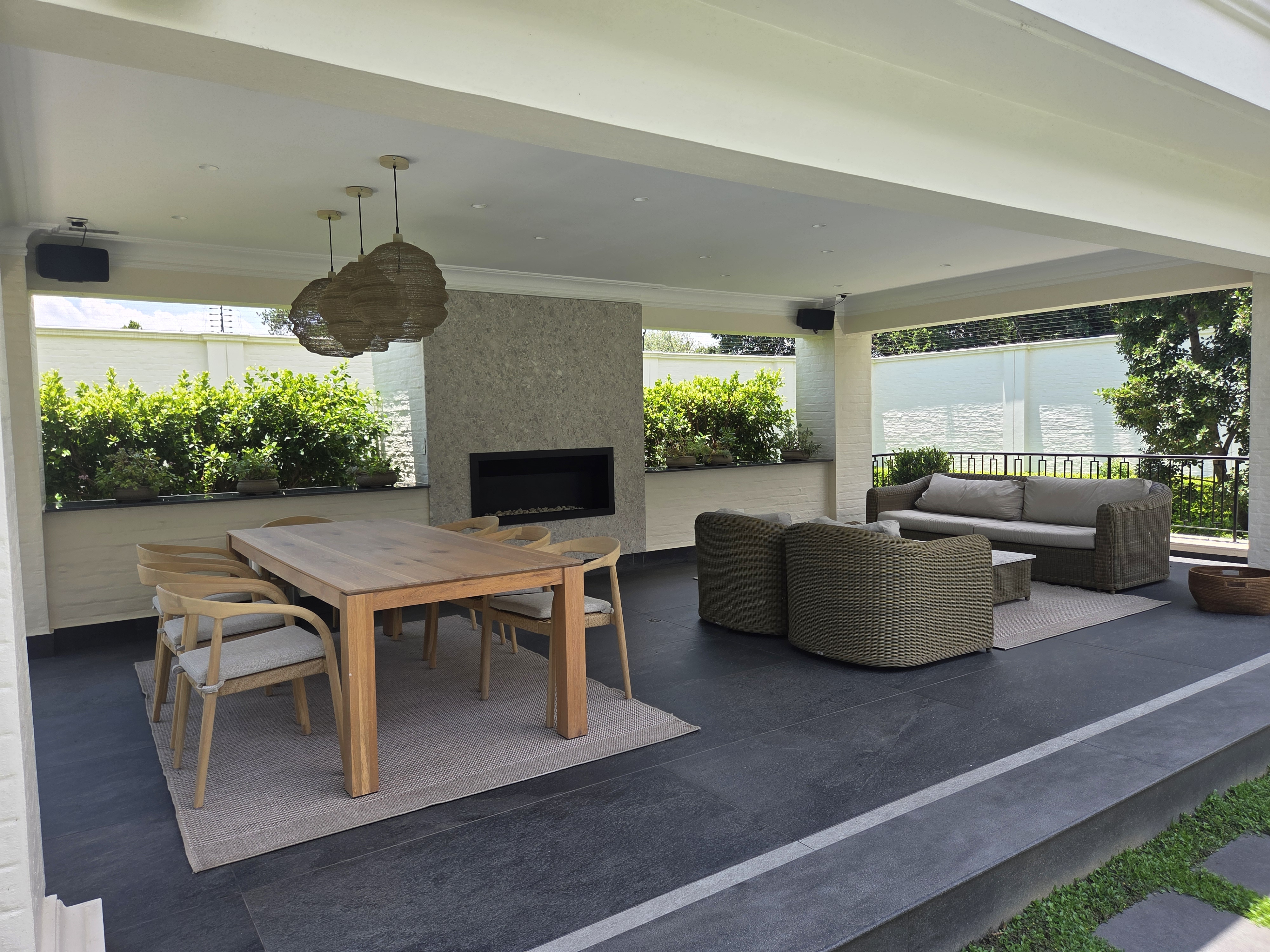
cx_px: 635
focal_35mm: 23
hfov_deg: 73.9
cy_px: 476
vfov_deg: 58.9
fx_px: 844
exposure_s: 1/1328
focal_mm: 5.4
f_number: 1.8
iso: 80
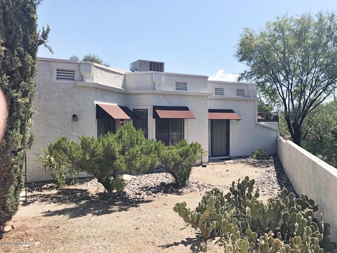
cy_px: 126
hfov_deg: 63.4
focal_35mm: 28
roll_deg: -0.2
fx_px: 273
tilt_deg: +0.0
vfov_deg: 49.7
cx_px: 168
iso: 20
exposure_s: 1/2283
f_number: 1.8
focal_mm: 3.99
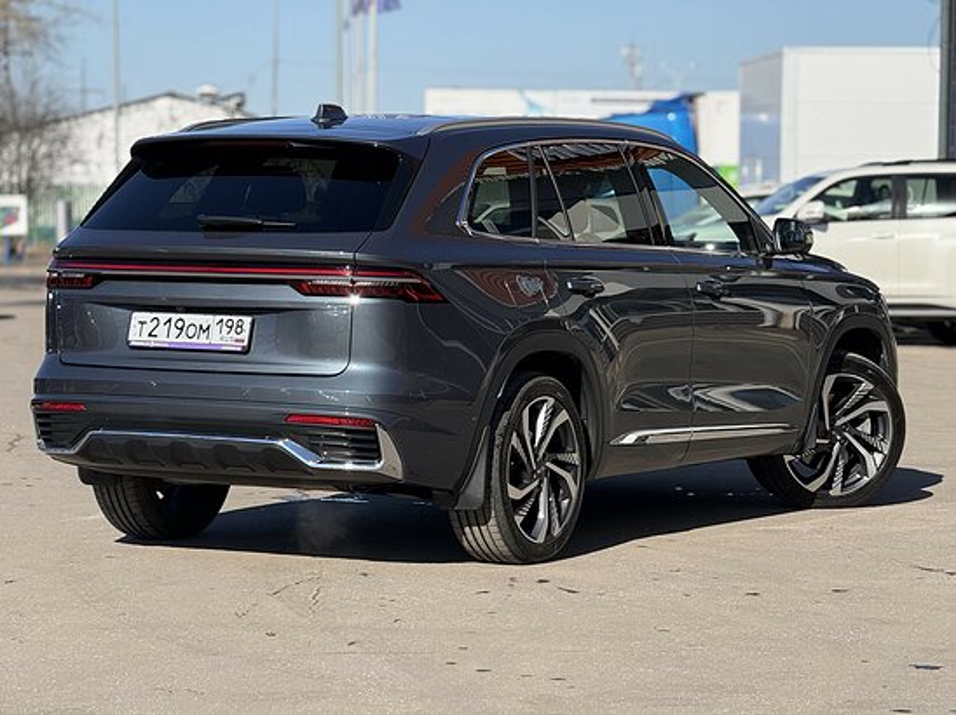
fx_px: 3311
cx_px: 478
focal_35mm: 120
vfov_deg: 12.3
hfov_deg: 16.4
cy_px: 358
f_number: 2.8
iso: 64
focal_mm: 15.66
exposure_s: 1/1916
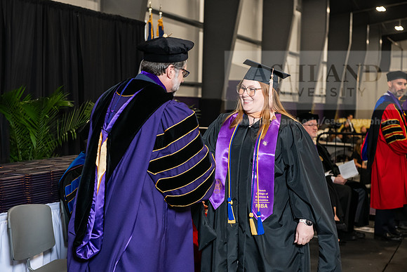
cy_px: 136
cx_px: 204
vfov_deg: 20.6
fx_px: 746
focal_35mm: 66
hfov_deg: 30.5
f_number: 5
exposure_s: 1/200
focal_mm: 66
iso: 2000
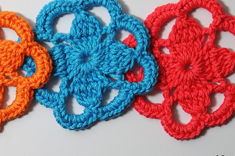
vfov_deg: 10.7
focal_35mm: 128
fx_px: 835
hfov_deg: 16.0
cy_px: 53
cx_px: 87
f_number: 5.6
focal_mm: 50
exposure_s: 1/80
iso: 400
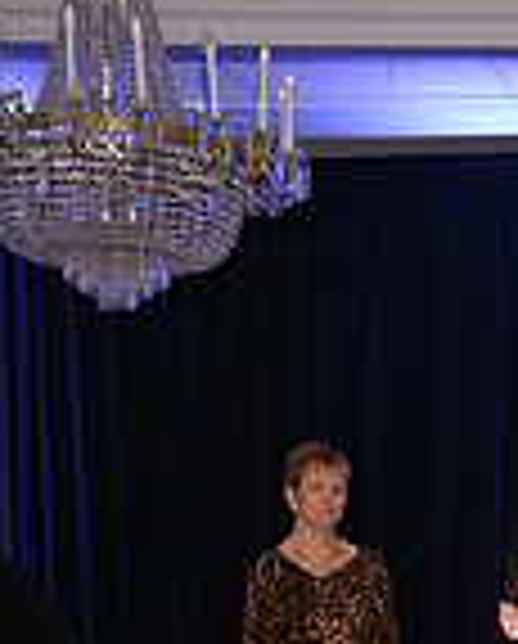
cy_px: 840
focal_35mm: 114
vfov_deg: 16.0
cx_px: 1009
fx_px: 2178
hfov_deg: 12.2
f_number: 5
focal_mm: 30
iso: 1000
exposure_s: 1/250
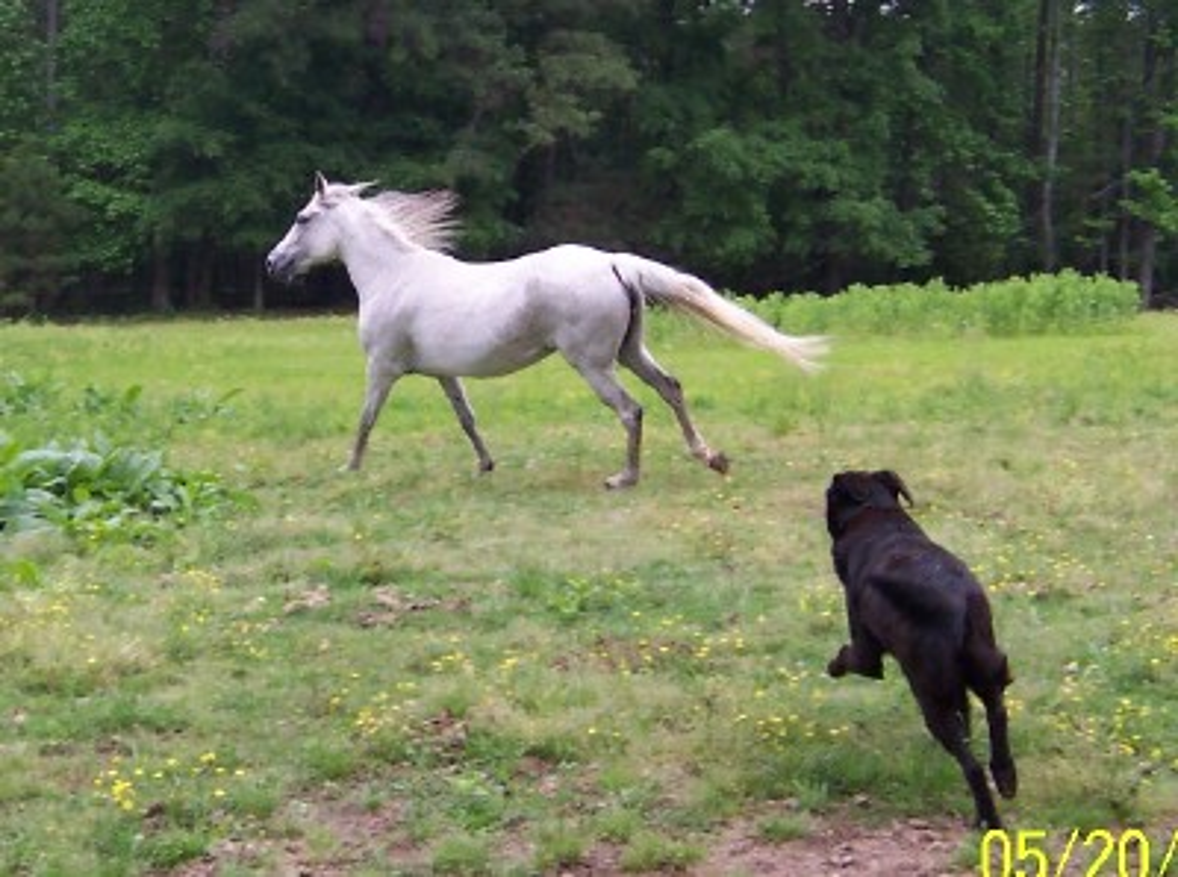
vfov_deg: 39.5
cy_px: 438
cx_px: 589
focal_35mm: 36
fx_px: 1222
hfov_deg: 51.5
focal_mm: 5.6
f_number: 3.4
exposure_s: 1/180
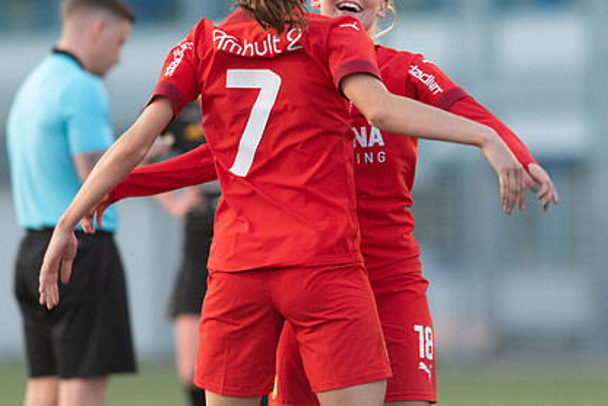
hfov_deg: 3.3
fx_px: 10596
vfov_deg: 2.2
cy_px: 139
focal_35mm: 627
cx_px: 324
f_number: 3.2
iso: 2000
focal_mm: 300
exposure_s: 1/800
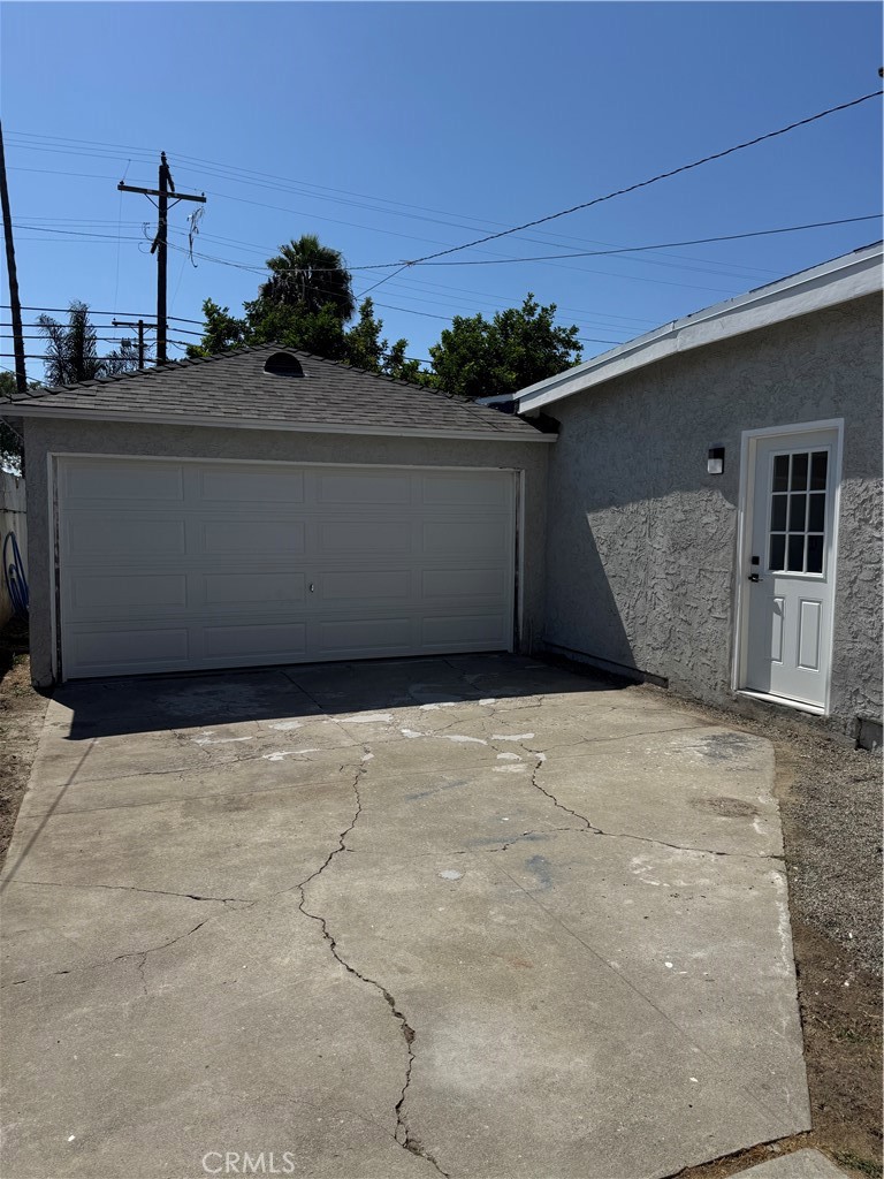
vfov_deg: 71.6
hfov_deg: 56.8
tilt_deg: -6.9
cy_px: 590
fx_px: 817
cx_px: 442
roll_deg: +0.2
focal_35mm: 24
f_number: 1.78
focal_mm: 6.76
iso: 80
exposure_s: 1/9009
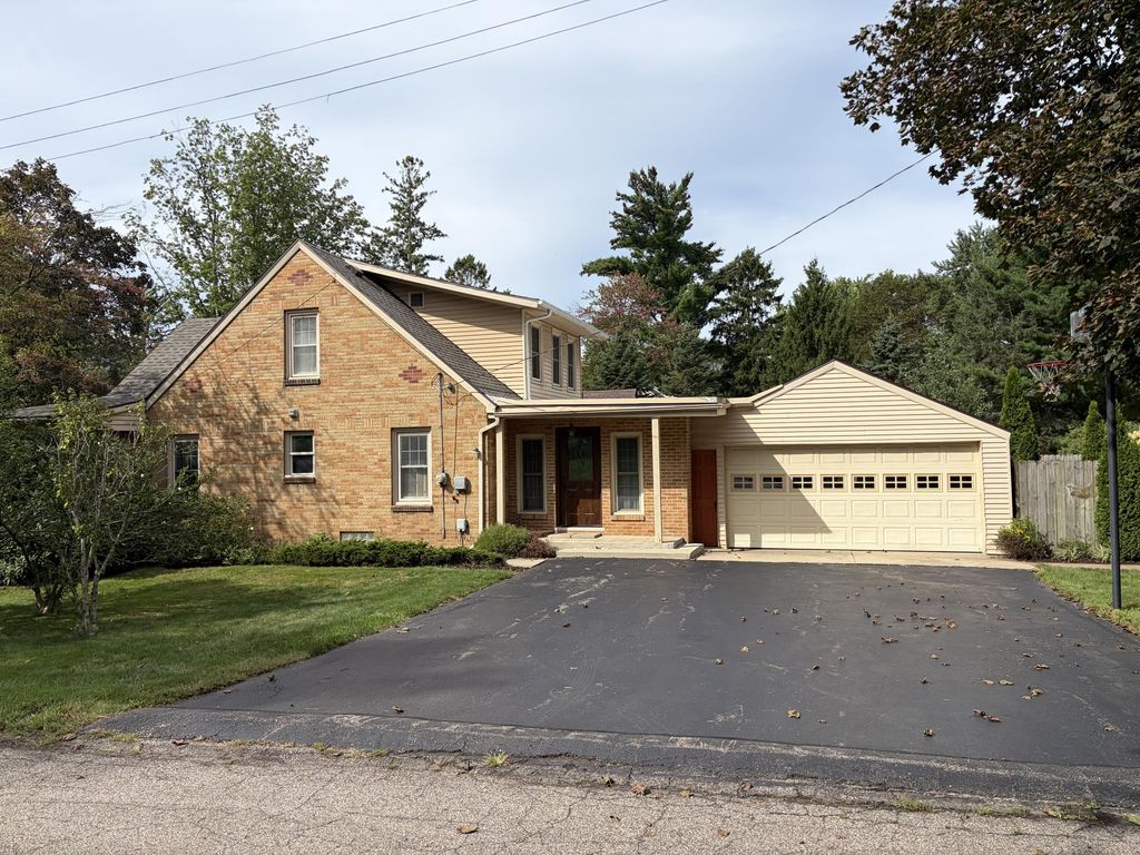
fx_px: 856
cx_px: 570
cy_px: 428
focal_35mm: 26
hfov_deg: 67.3
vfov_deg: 53.1
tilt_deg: +0.3
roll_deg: +1.0
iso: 50
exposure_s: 1/3448
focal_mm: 5.96
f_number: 1.6
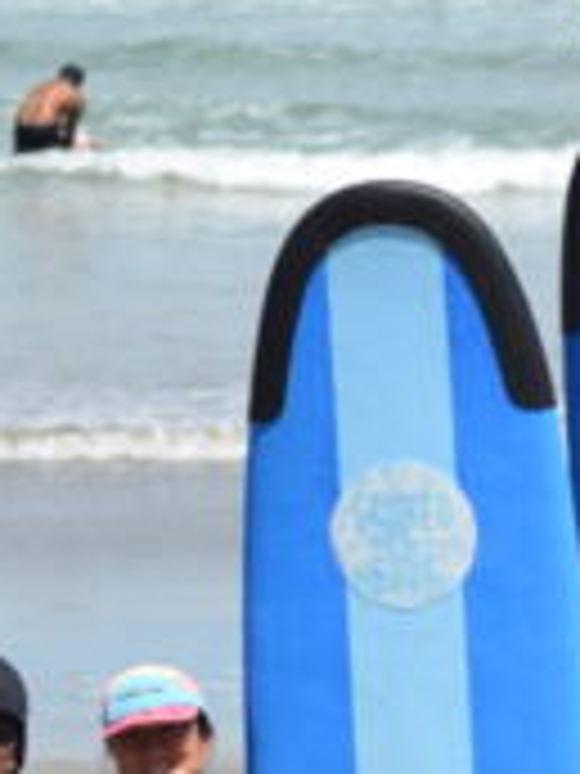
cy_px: 814
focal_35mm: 502
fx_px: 11215
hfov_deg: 3.0
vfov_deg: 3.9
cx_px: 755
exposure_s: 1/2000
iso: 400
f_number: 7.1
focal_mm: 100
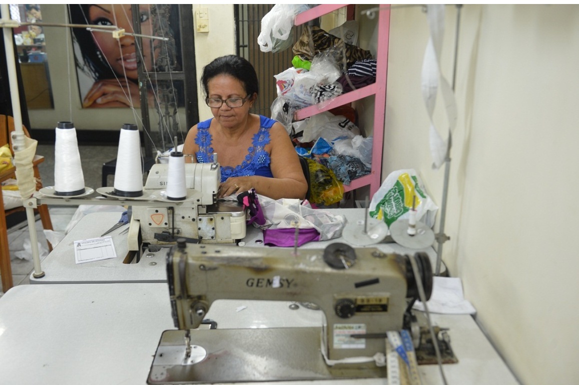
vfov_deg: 41.0
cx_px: 290
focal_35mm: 32
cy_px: 192
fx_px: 514
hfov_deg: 58.8
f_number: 4
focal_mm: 32
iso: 800
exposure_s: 1/60
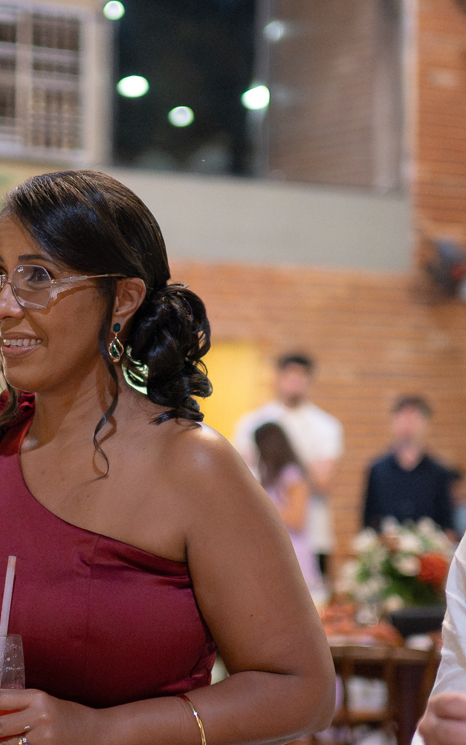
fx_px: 1991
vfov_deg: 21.2
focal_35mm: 98
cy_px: 391
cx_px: 68
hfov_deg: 13.3
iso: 4000
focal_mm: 35
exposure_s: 1/320
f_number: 1.4
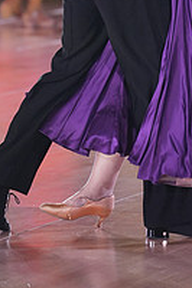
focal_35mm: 435
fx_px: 3486
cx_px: 149
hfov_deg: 3.2
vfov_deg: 4.7
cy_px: -65
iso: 1250
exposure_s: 1/400
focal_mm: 150
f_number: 3.5
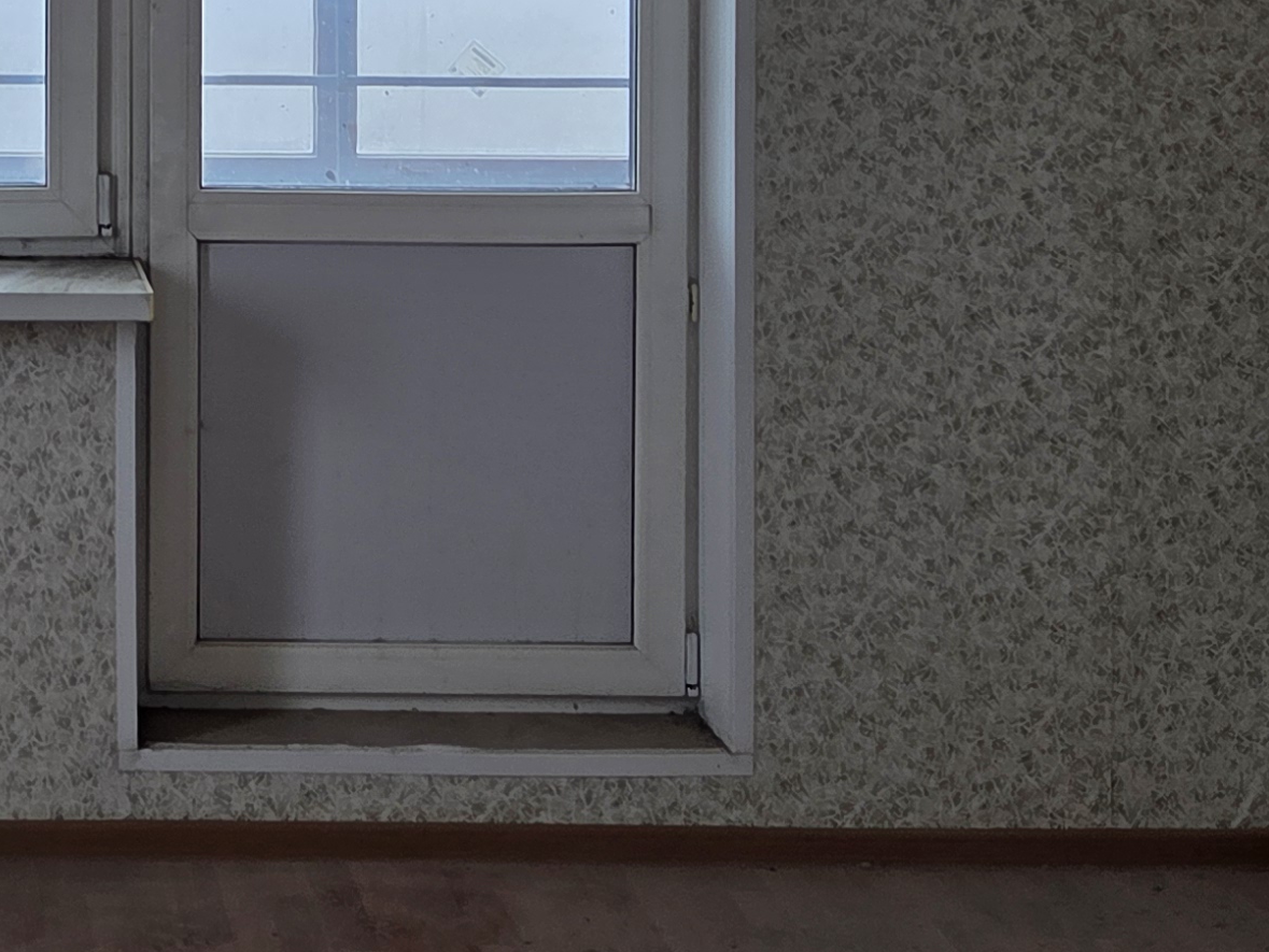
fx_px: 2860
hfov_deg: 23.7
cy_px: -126
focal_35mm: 78
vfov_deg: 18.1
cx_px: -75
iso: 64
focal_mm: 5.4
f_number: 1.8
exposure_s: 1/180
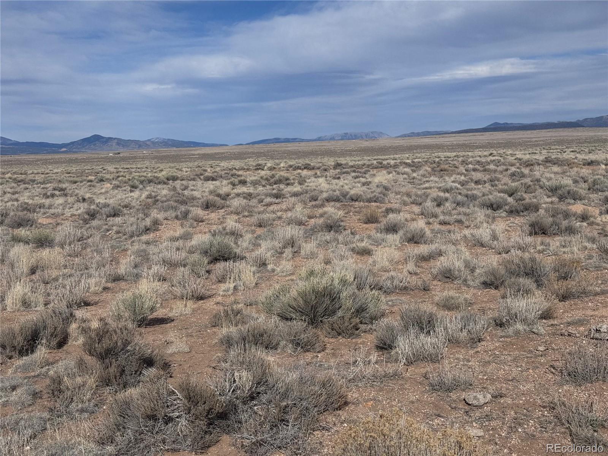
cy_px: 228
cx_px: 304
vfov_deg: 30.3
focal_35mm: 48
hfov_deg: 39.7
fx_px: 843
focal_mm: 6.76
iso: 64
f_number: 1.78
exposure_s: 1/12500
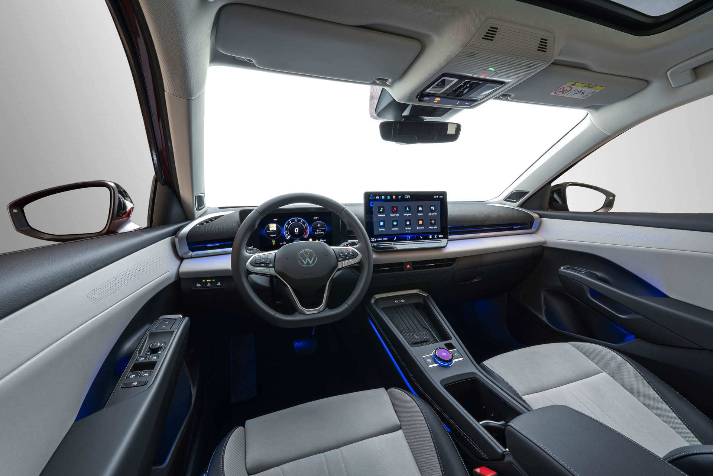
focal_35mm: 14
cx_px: 356
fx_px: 277
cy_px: 238
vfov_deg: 81.2
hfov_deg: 104.2
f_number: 14
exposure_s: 5
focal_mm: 14
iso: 100
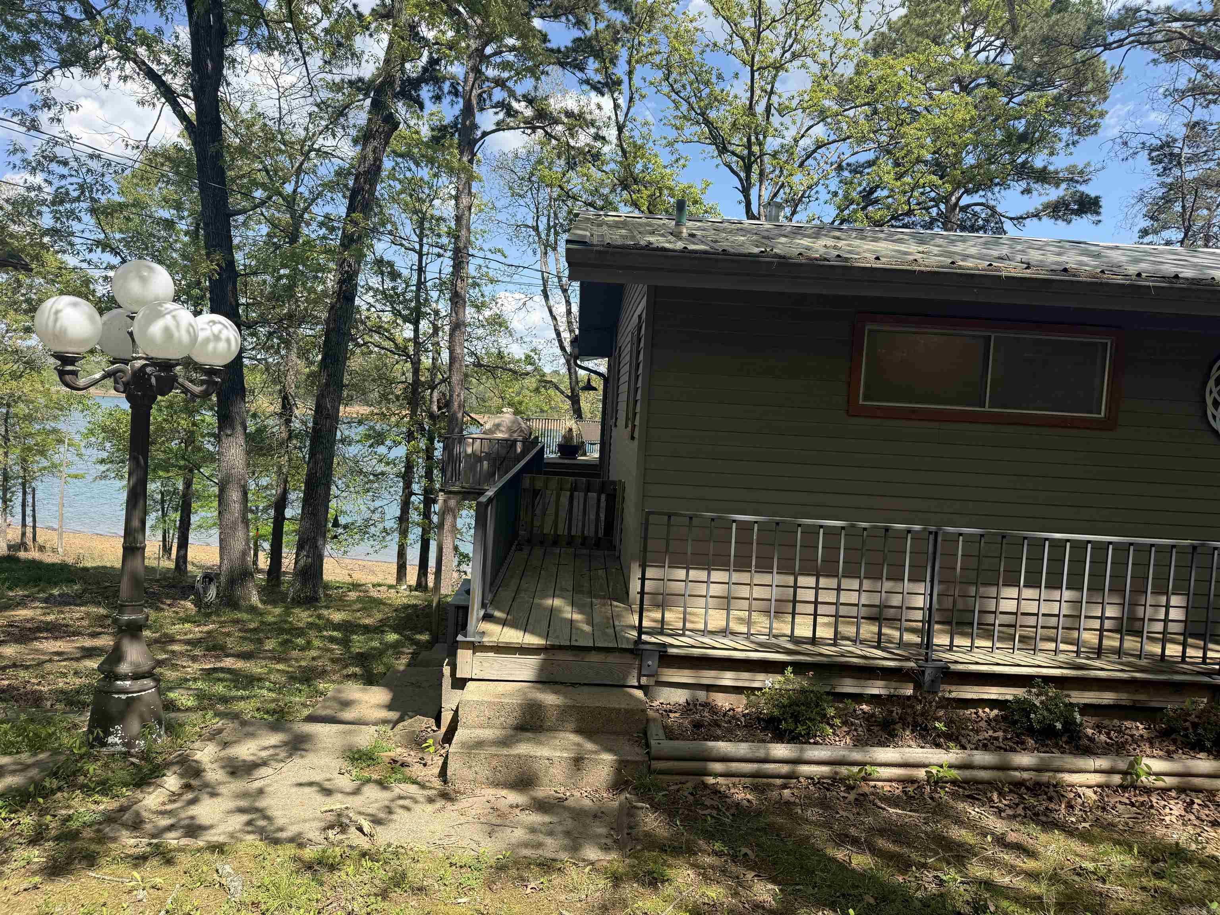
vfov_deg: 56.8
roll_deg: -4.2
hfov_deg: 71.6
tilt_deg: -3.0
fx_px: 846
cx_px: 610
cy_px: 458
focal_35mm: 24
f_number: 1.78
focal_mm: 6.76
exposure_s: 1/2611
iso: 80
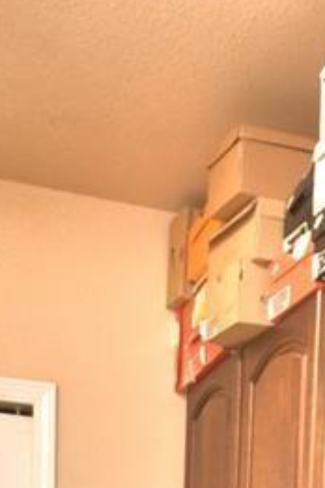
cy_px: 797
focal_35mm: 69
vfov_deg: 22.2
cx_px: 166
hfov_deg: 19.7
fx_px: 934
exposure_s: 1/30
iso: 720
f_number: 4.5
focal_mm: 10
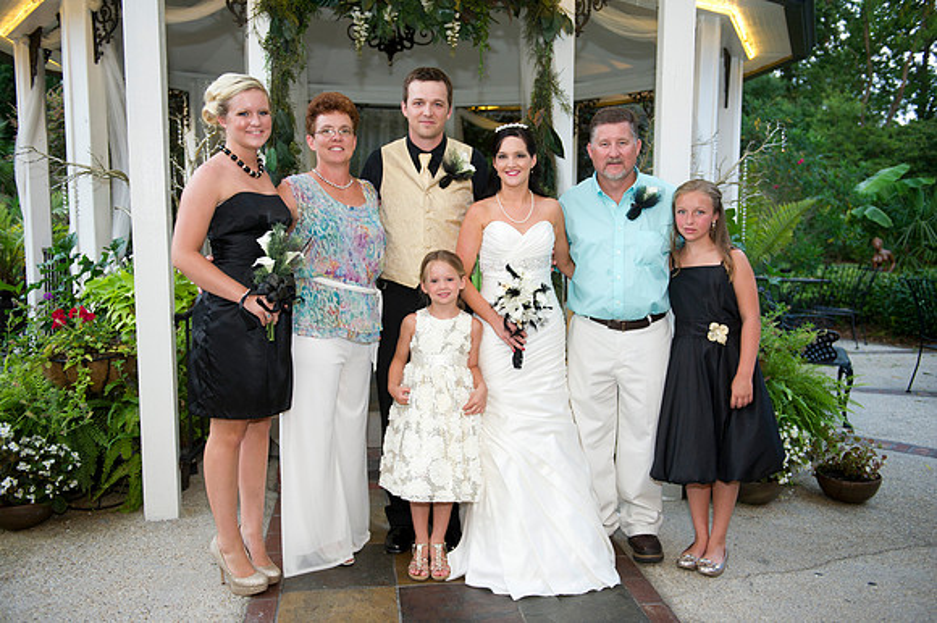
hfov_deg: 55.8
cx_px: 468
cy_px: 312
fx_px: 884
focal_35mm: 34
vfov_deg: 38.8
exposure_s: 1/100
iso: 800
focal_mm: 34
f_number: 2.8
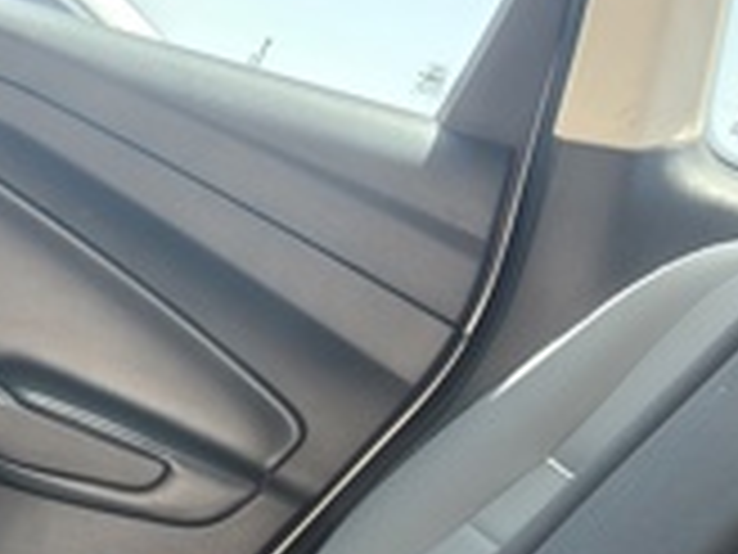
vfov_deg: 16.2
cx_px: -58
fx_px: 1876
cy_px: 653
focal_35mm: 88
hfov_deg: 21.2
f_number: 1.8
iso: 429
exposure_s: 1/100
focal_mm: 5.56
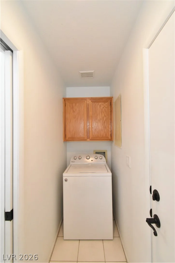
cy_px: 132
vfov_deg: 100.4
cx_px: 88
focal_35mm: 15
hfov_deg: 77.3
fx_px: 109
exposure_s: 1/15
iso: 4000
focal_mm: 10
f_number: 18
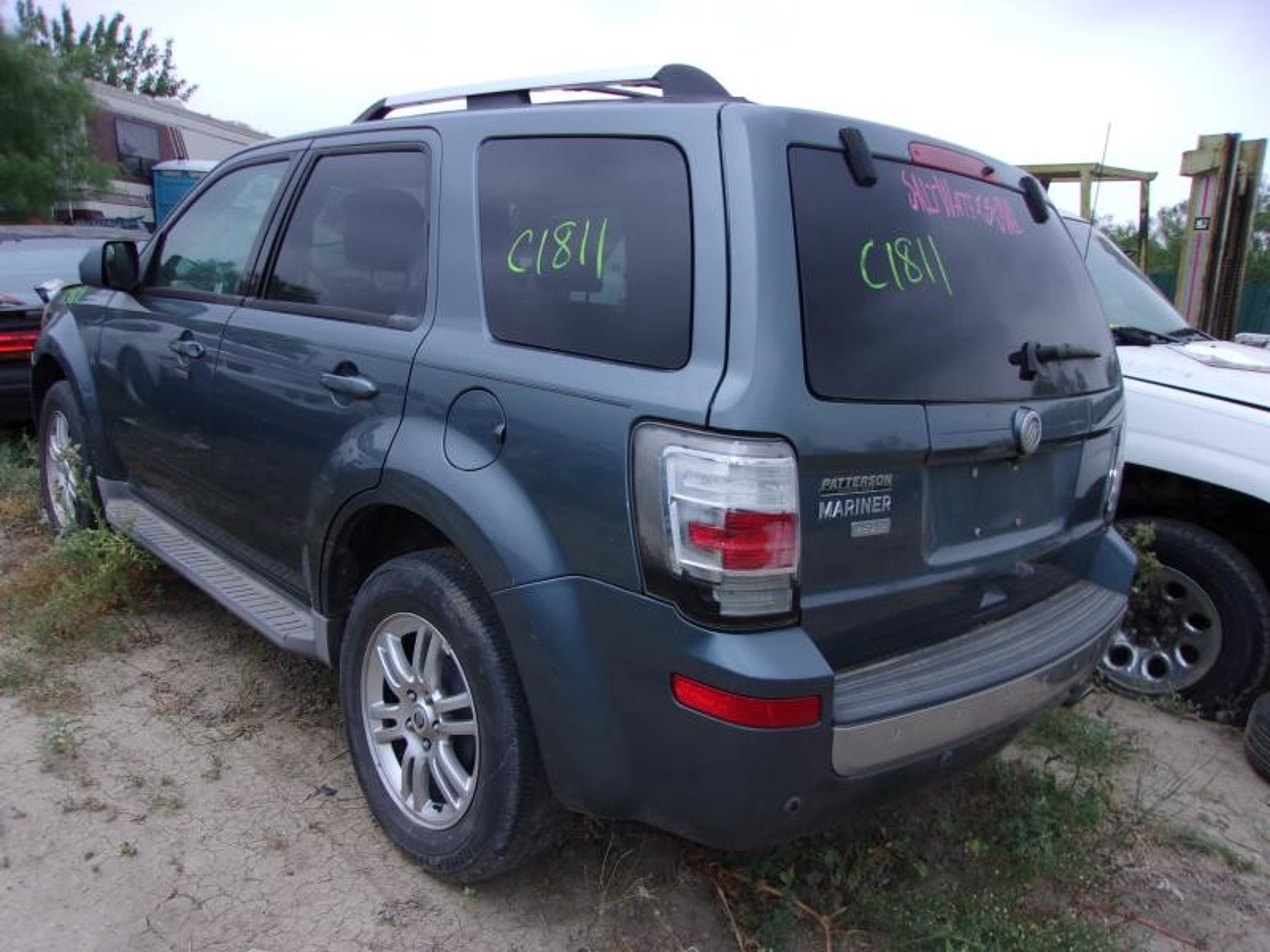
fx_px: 991
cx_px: 635
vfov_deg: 51.4
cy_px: 476
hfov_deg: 65.3
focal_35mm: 27
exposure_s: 1/200
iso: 80
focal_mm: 4.9
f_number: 3
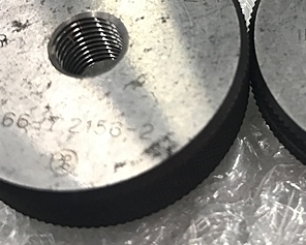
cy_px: 61
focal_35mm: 59
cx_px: 244
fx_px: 535
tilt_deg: -56.0
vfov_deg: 25.5
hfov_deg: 31.2
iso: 40
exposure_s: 1/23
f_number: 1.8
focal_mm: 3.99
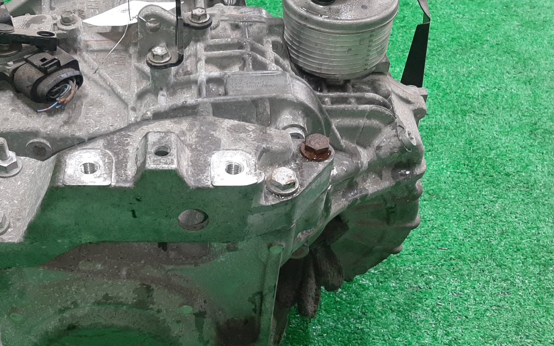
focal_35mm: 41
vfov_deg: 30.9
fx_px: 619
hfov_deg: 47.6
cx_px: 195
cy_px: 245
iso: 152
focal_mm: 3.93
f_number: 1.7
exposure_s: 1/50
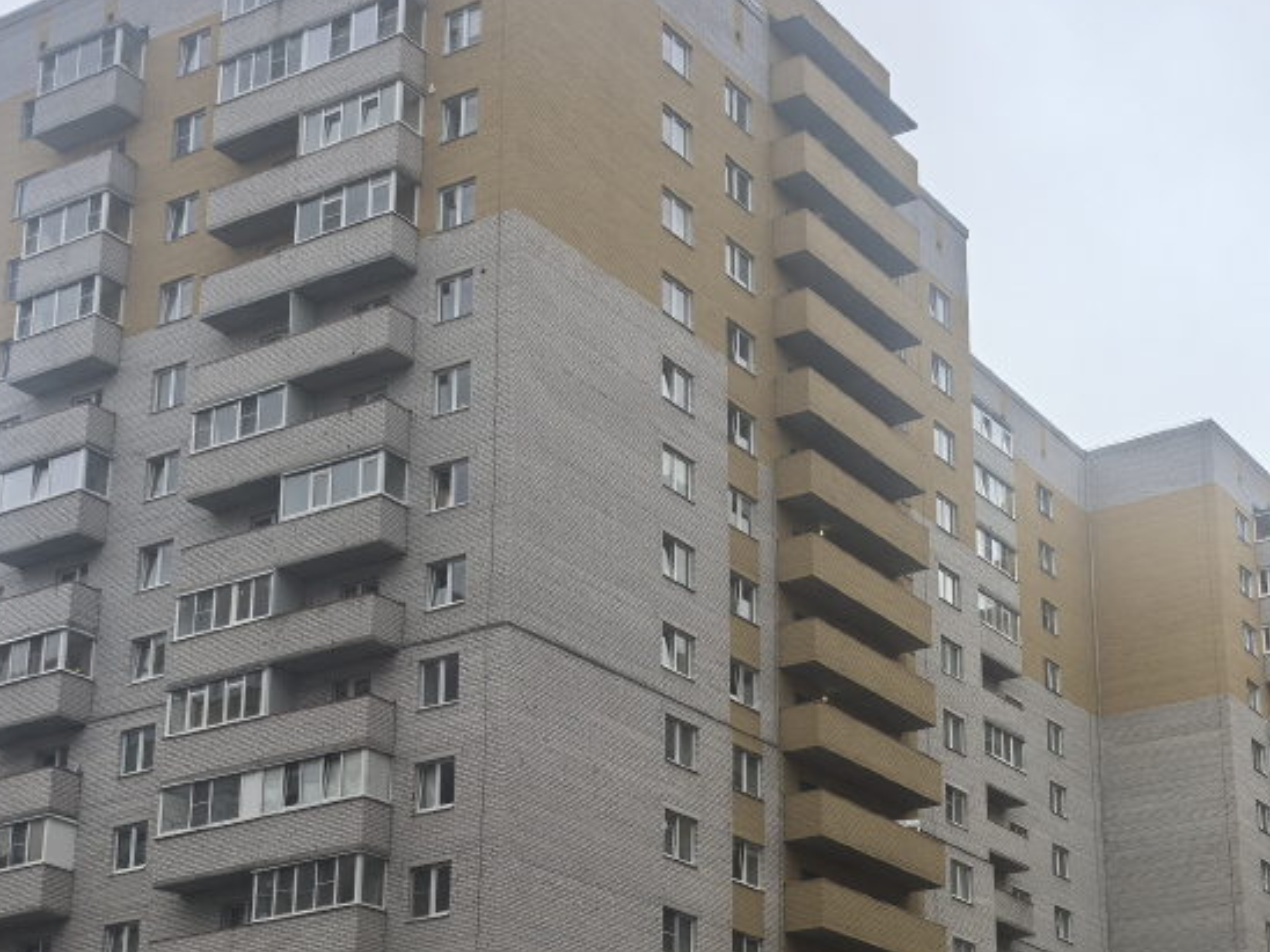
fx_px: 2348
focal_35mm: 64
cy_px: 689
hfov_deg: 29.9
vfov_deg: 22.8
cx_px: 922
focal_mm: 6.98
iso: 50
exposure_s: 1/744
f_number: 2
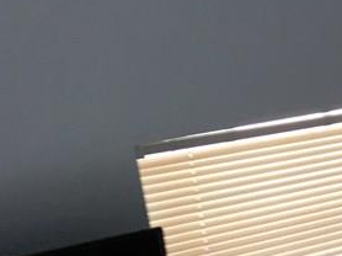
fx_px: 1056
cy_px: 340
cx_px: 621
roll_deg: +1.6
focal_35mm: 107
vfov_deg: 13.3
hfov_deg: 15.7
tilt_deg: -21.8
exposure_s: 1/40
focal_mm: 4.15
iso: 32
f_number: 2.2
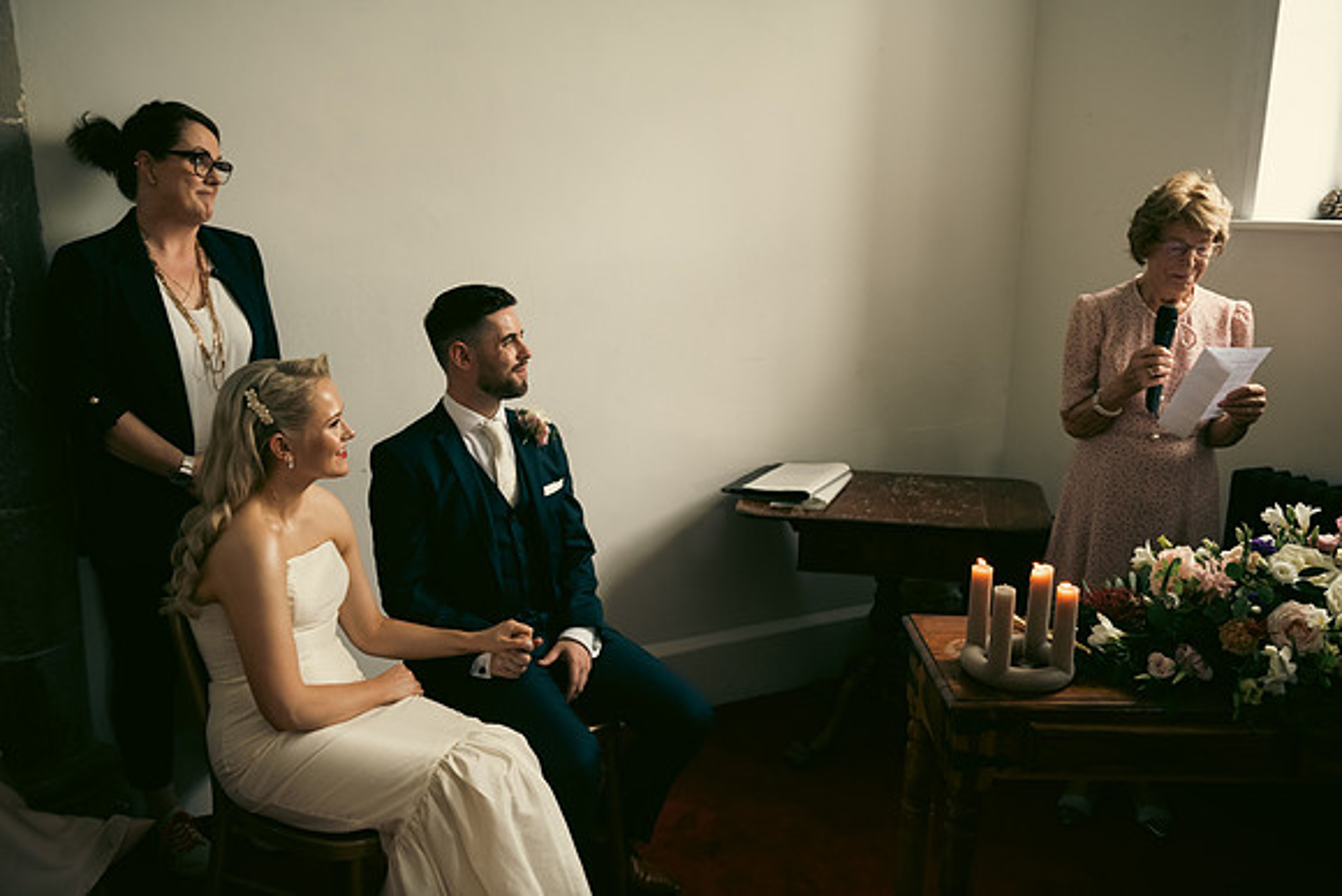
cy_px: 448
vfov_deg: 41.1
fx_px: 1193
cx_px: 671
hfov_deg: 58.7
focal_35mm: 32
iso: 800
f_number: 3.5
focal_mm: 32
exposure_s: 1/160
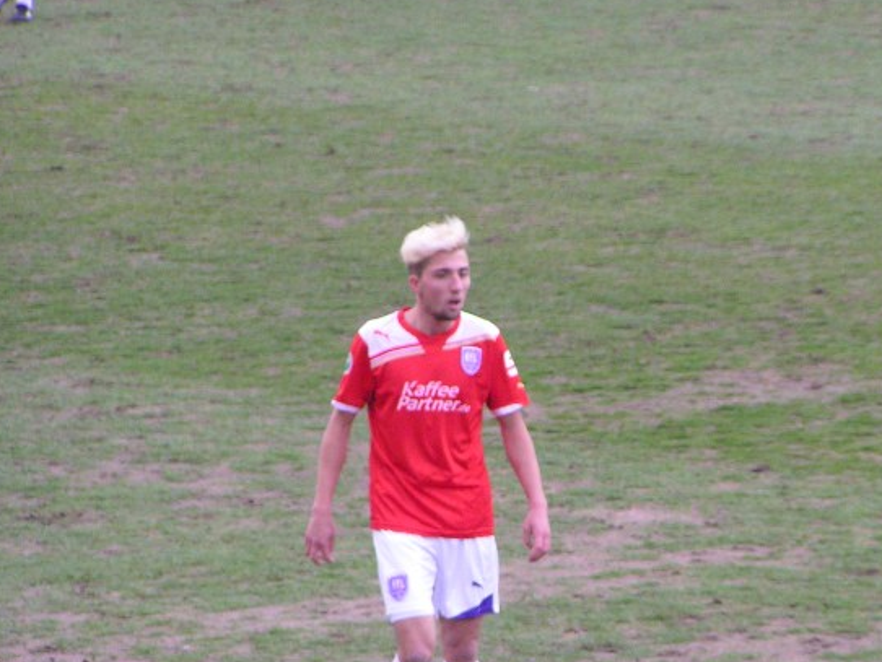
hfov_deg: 5.2
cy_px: 465
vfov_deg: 3.9
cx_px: 535
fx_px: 9737
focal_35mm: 382
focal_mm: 39.6
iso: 200
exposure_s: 1/200
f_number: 3.5
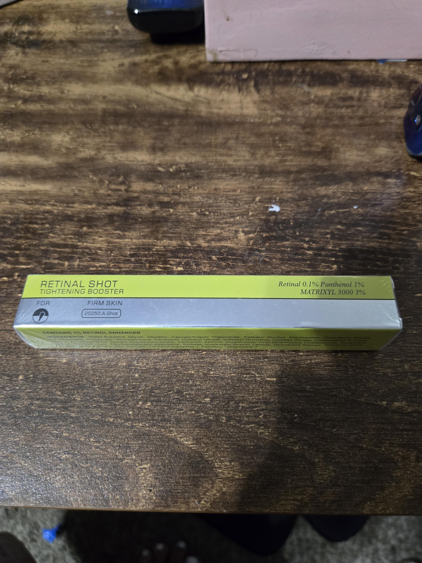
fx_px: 374
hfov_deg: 58.9
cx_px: 211
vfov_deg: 73.9
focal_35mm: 23
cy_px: 282
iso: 1000
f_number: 1.8
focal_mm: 5.4
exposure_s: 1/60
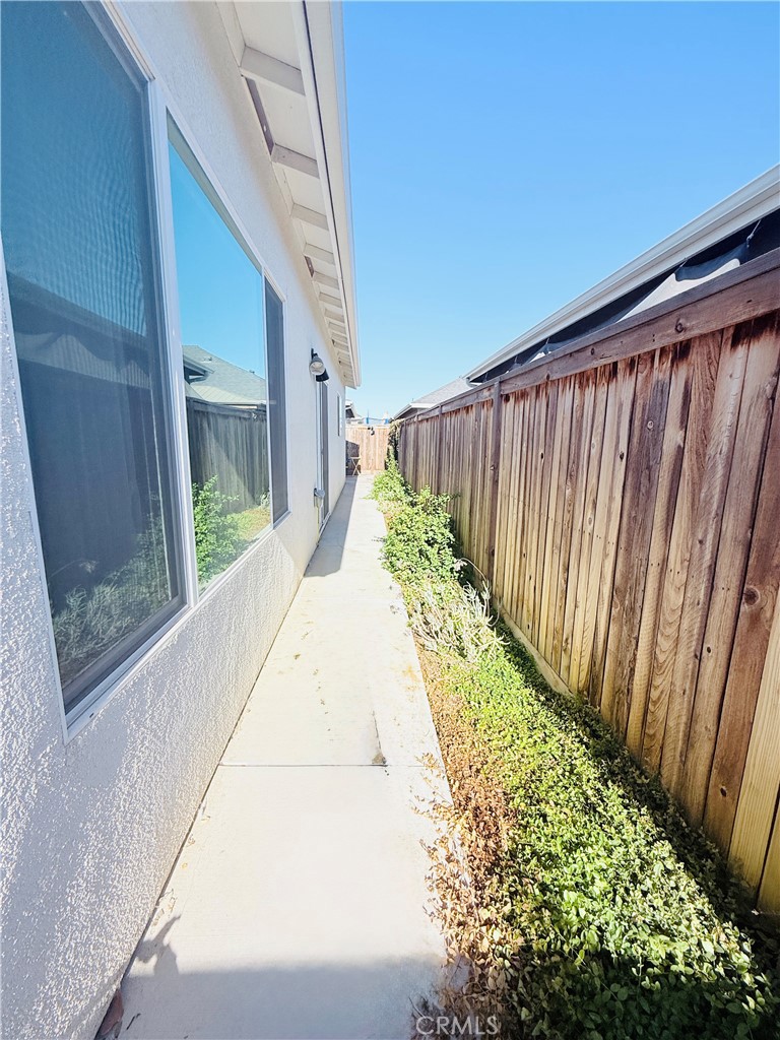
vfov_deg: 102.1
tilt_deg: -9.4
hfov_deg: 85.7
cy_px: 520
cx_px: 390
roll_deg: -0.6
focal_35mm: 14
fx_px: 421
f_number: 2.2
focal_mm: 2.22
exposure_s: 1/2024
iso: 50
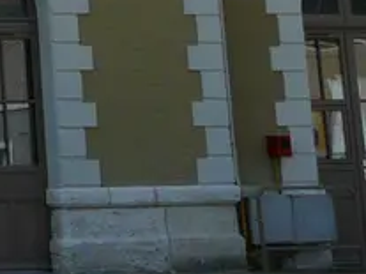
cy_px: -293
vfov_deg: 8.1
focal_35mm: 173
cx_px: -509
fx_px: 1828
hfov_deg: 10.0
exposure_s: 1/400
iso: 100
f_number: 5.6
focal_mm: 4.6
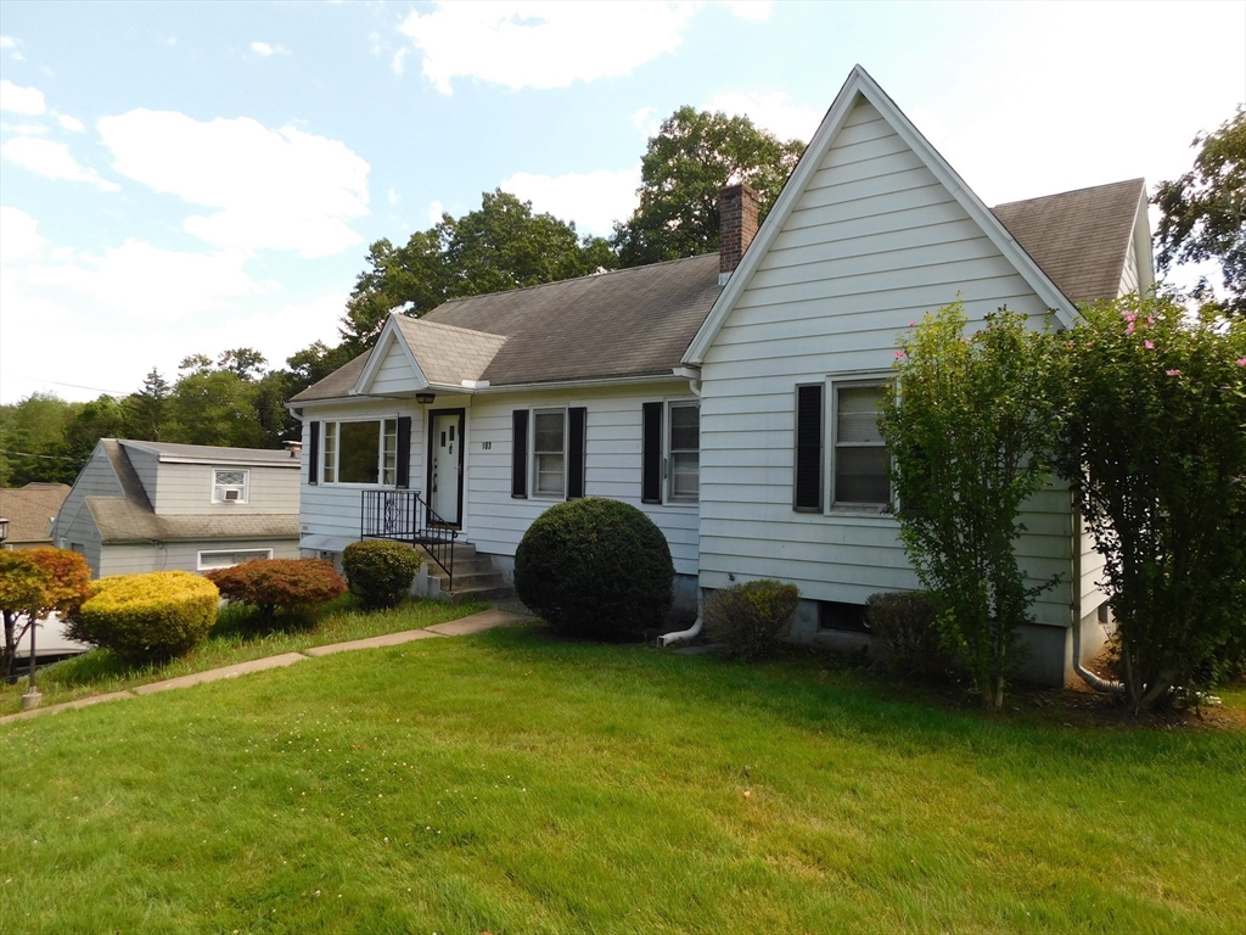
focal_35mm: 23
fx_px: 828
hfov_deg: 73.9
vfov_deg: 58.9
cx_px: 623
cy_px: 468
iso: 125
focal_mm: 4
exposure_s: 1/500
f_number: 3
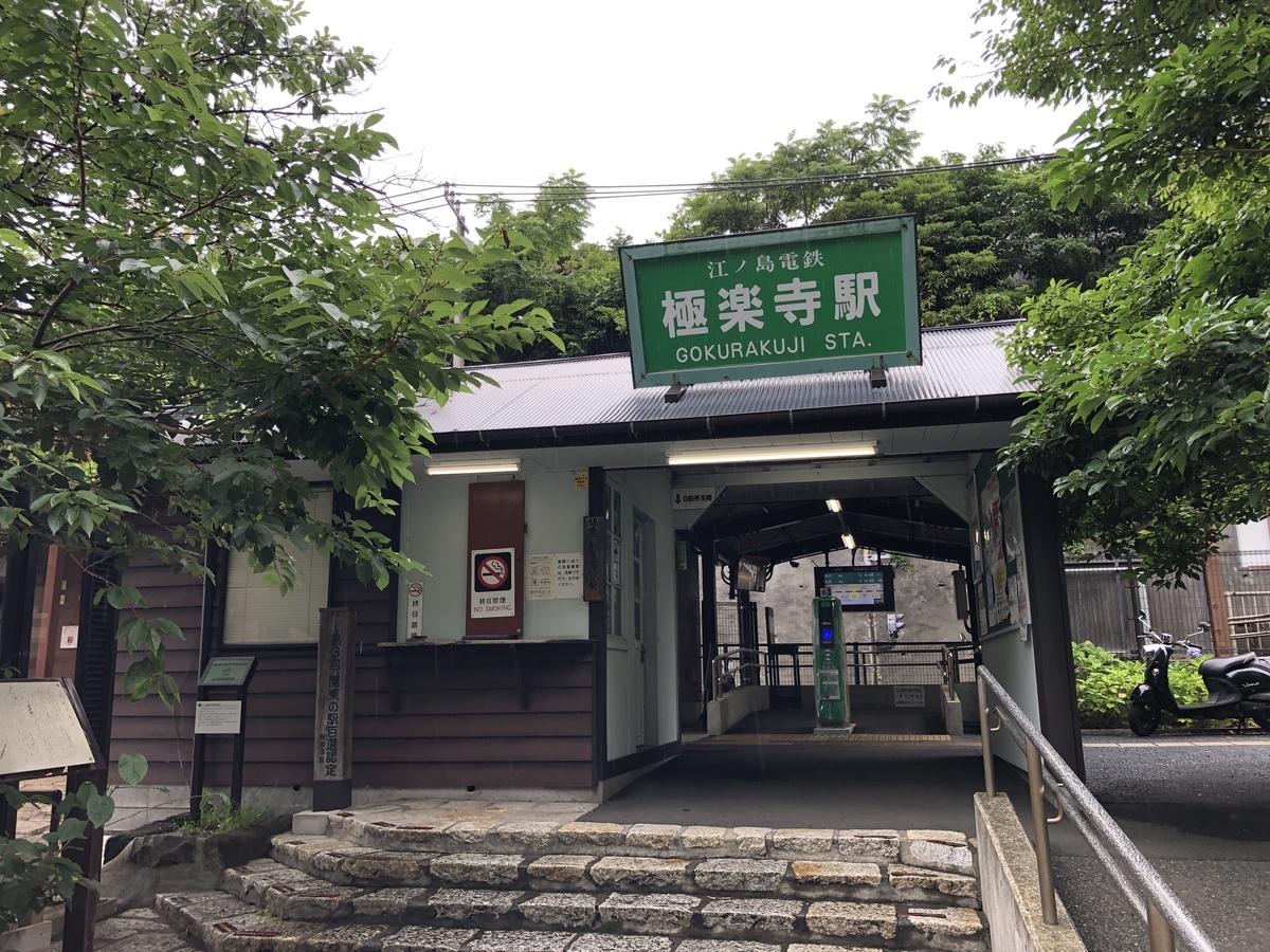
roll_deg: -0.7
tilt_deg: +12.3
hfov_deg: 63.4
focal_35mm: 28
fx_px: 1027
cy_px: 476
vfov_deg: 49.7
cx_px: 635
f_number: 1.8
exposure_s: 1/120
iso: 25
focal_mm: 3.99
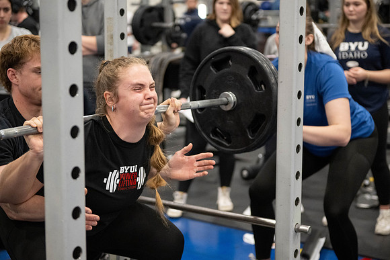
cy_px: 130
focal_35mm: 70
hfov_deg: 28.8
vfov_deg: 19.5
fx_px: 758
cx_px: 195
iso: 6400
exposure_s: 1/200
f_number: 2.8
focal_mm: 70
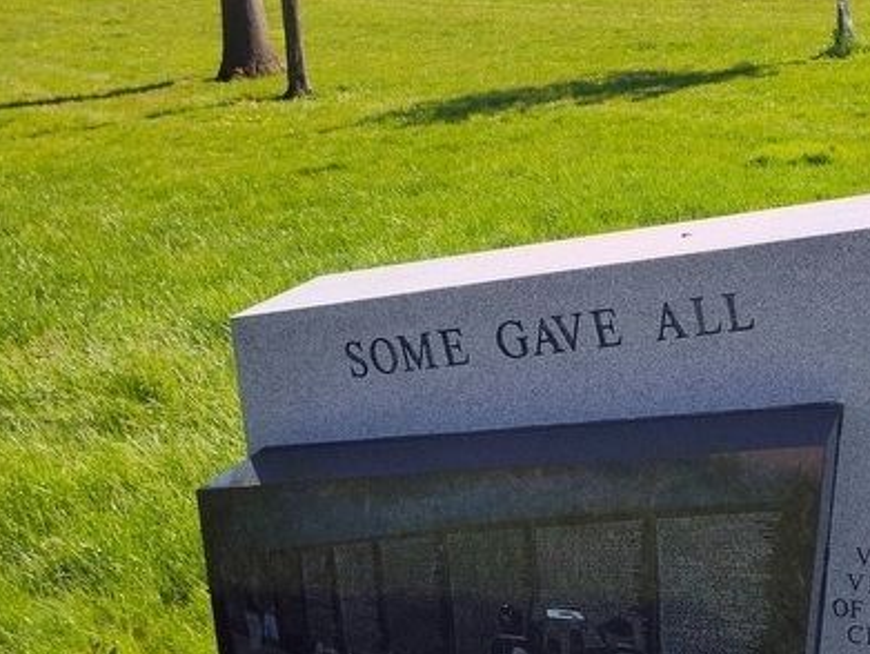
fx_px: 1182
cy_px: 343
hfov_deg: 38.0
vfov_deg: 30.9
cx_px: 763
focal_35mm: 47
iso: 100
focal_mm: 5.56
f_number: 1.8
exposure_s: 1/1360
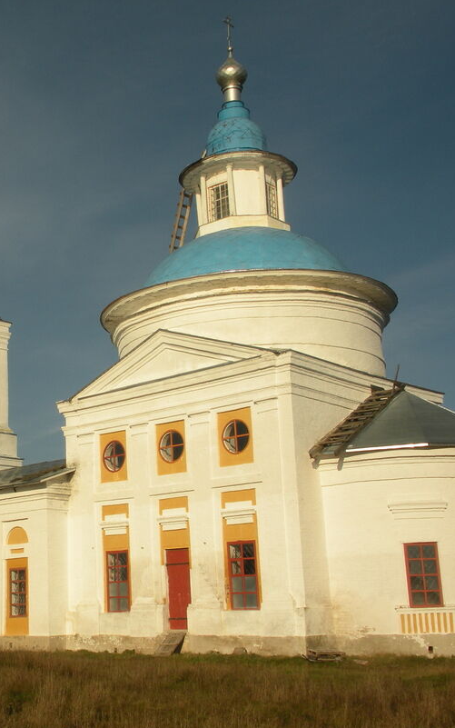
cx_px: 93
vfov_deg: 40.3
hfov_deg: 25.4
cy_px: 366
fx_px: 991
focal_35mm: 50
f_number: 5.6
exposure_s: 1/686
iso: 64
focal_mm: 6.3
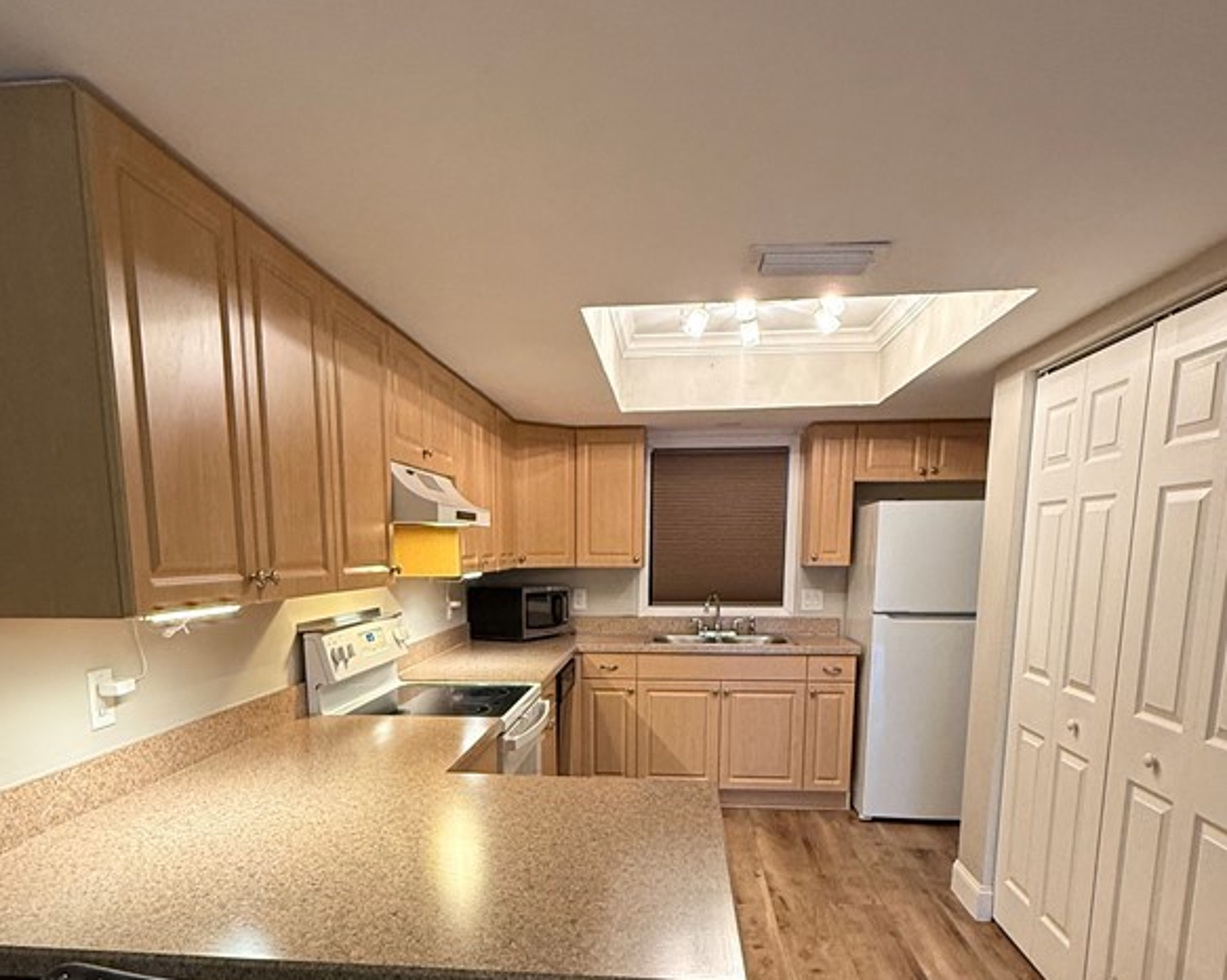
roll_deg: -0.1
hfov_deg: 70.3
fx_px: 871
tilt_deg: -9.1
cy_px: 702
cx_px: 589
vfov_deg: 56.6
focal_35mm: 24
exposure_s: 1/60
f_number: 2.2
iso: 320
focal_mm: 2.22
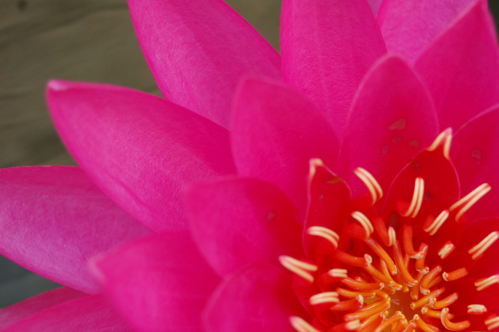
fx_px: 1644
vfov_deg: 11.5
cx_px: 357
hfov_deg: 17.2
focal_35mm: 119
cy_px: 171
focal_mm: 55
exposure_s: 1/160
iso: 400
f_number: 5.6
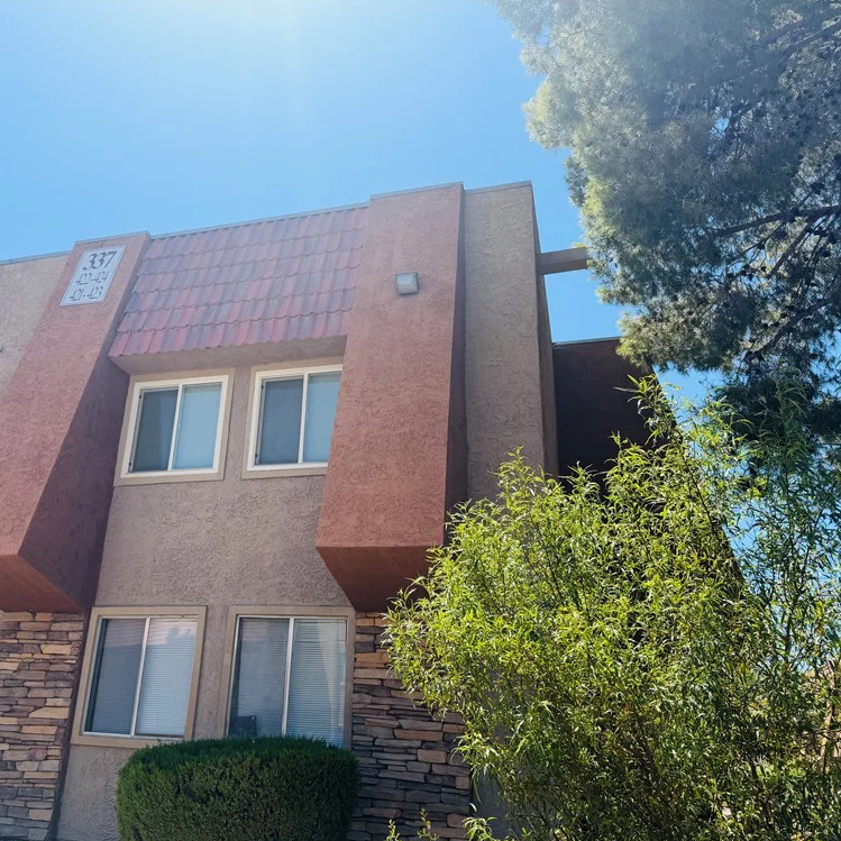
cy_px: 429
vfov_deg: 55.6
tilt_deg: +20.7
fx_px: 797
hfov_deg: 55.0
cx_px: 320
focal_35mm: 29
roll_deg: -2.7
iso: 80
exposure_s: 1/2907
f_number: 1.78
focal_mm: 6.76
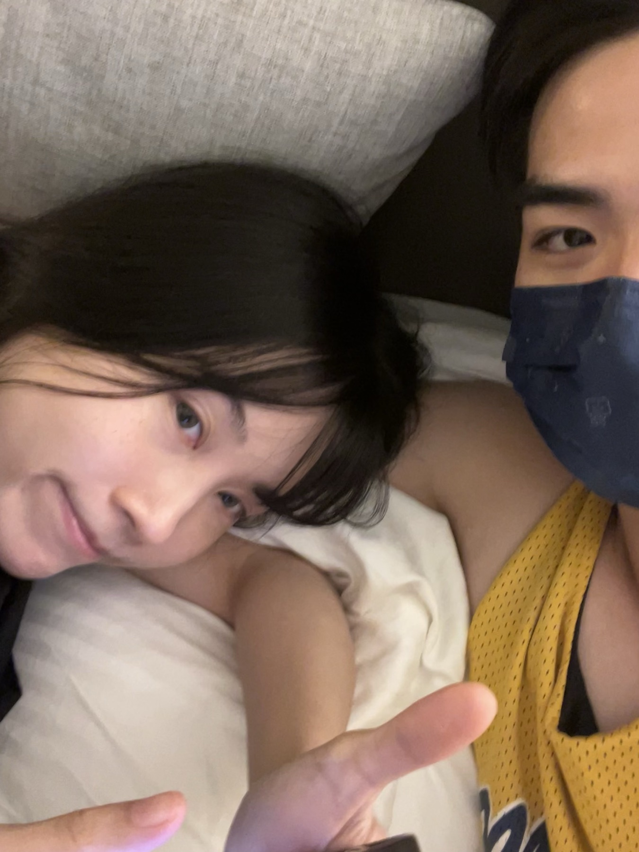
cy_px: 426
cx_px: 320
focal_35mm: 30
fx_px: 738
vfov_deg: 60.0
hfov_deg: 46.8
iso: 640
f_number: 2.2
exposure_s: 1/17
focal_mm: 2.71
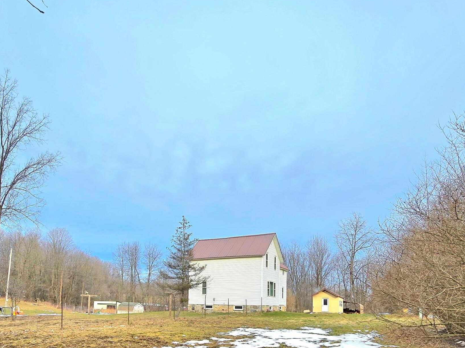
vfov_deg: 52.6
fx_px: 322
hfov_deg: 71.0
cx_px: 190
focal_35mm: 24
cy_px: 285
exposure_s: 1/1000
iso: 50
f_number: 2.2
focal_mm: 2.2
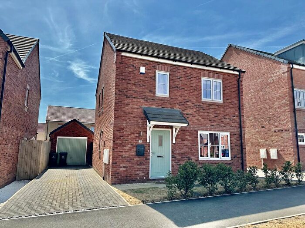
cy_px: 114
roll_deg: -0.8
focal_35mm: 24
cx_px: 152
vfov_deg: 56.8
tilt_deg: +8.0
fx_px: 211
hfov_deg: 71.6
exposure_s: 1/4545
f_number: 1.78
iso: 80
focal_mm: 6.86
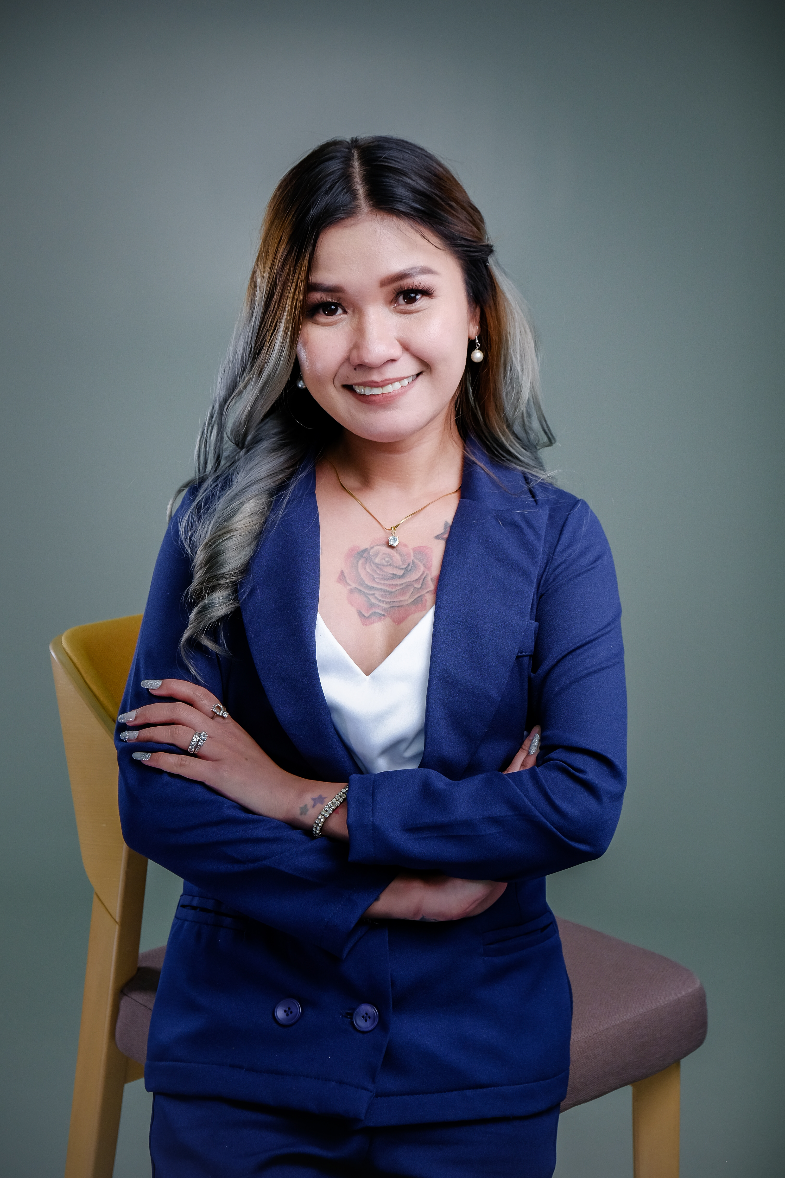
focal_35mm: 67
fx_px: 2191
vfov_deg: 30.1
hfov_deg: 20.3
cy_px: 589
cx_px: 392
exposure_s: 1/180
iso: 400
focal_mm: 44.4
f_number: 4
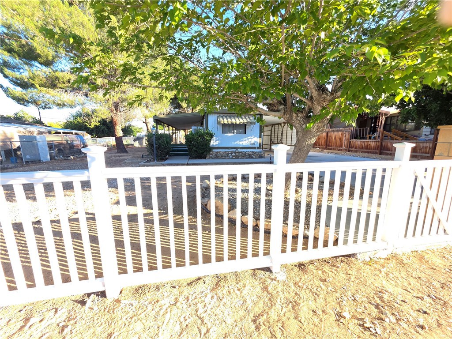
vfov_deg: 89.9
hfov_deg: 106.2
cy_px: 170
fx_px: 170
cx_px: 226
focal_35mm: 13
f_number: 1.9
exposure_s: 1/120
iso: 20
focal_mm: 2.2
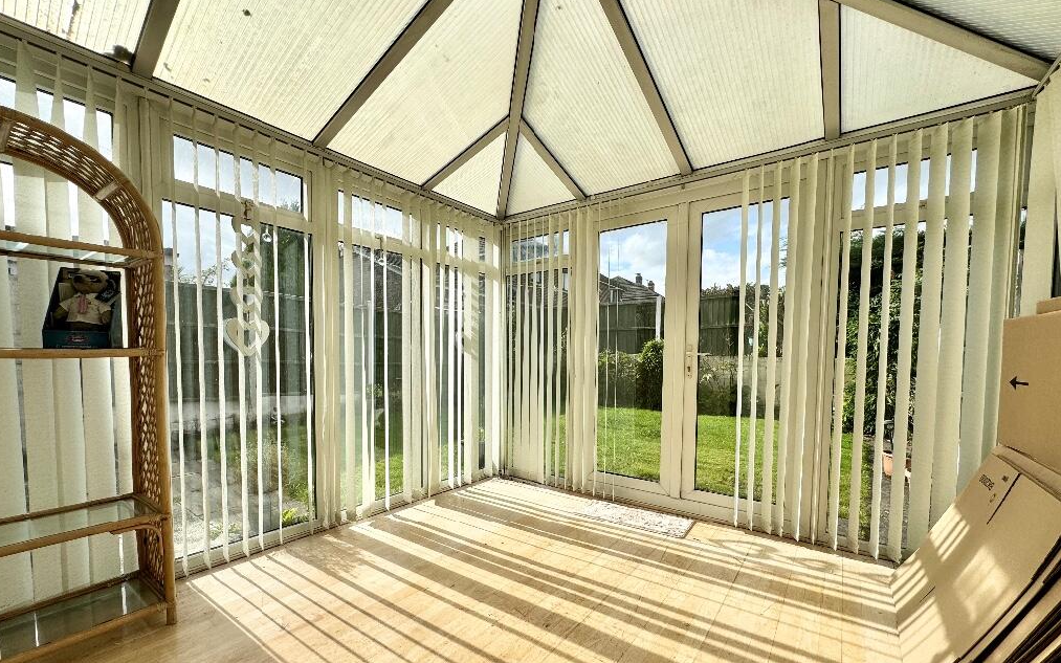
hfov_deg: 101.5
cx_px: 526
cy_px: 379
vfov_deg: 74.4
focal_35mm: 15
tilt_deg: -2.8
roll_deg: -0.4
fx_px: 434
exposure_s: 1/1346
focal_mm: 2.22
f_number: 2.2
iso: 50
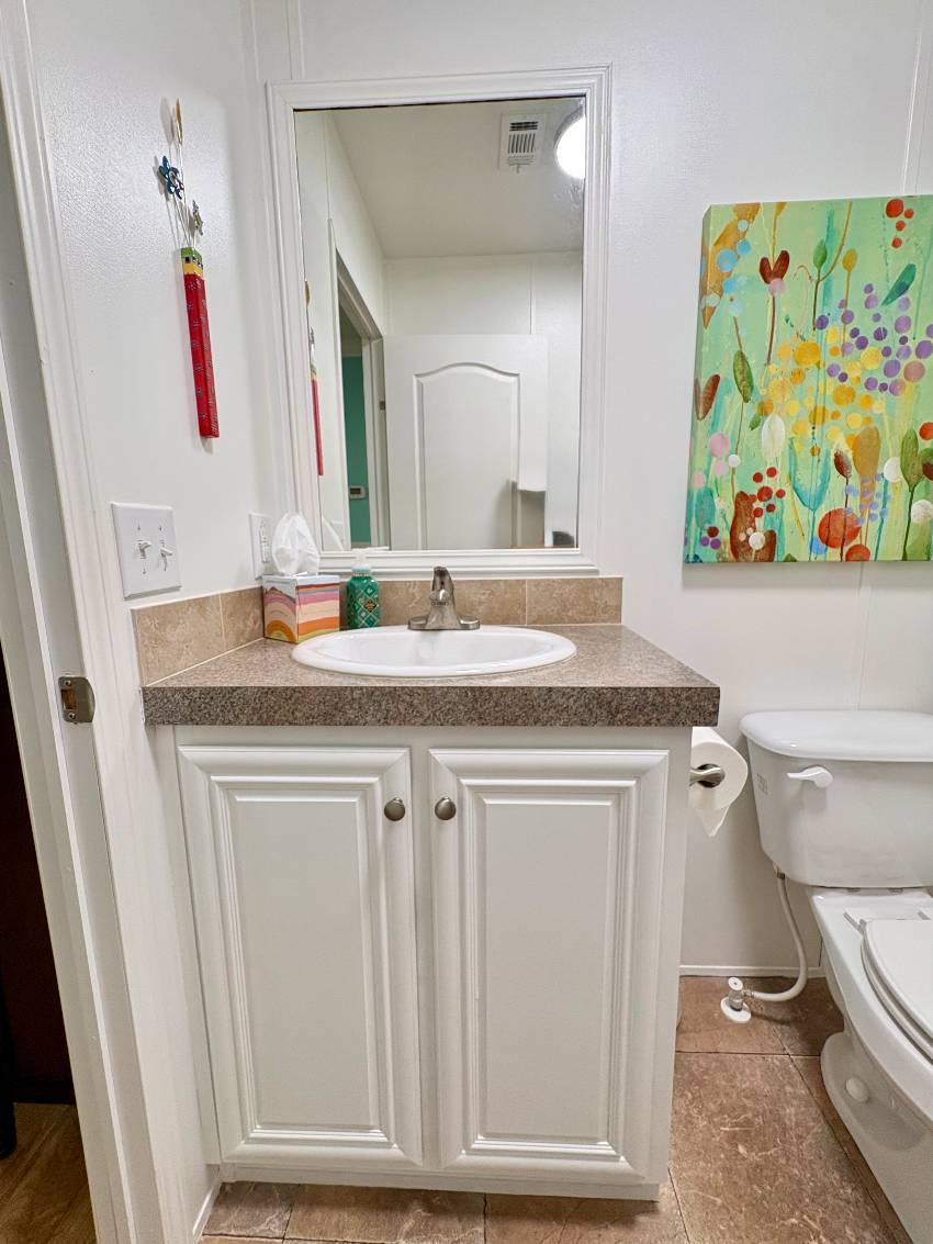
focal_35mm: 14
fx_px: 503
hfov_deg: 85.7
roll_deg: -0.3
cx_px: 466
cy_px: 622
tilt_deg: -8.7
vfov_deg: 102.1
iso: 250
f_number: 2.2
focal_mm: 2.22
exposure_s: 1/60
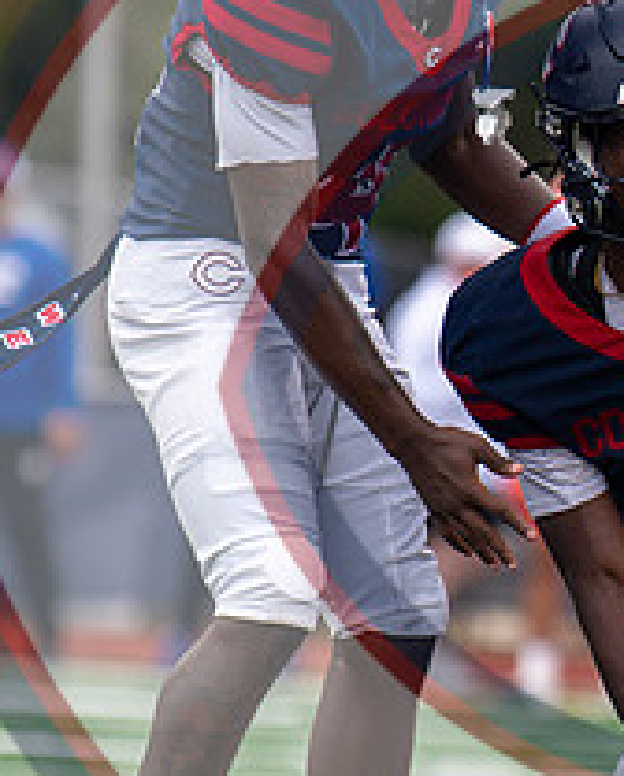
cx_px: 1048
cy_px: 400
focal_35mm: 1010
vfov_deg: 1.9
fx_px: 23248
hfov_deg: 1.5
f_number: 2.8
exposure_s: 1/1000
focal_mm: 170
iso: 100
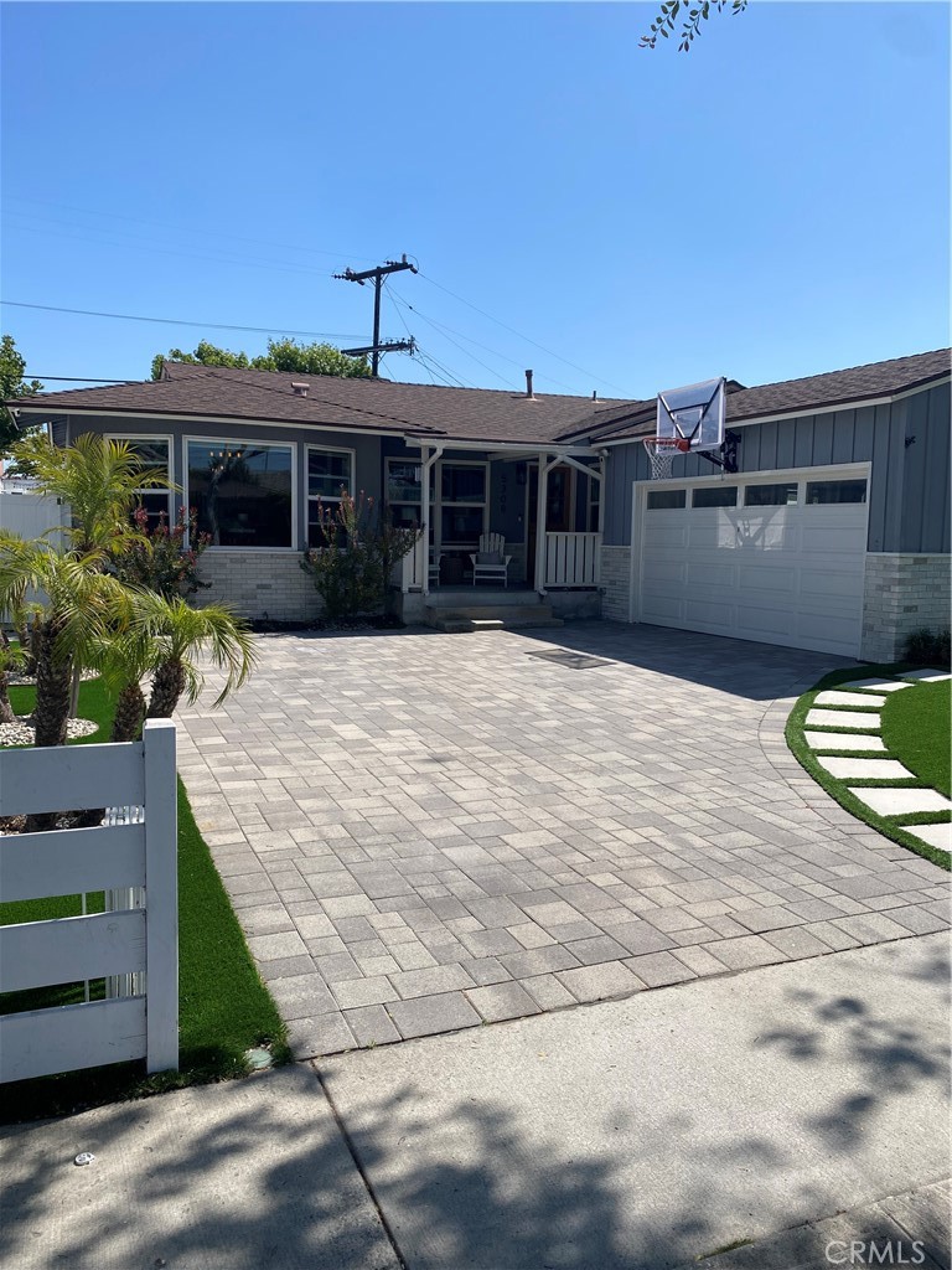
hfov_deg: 53.1
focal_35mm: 26
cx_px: 476
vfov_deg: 67.3
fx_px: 953
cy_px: 635
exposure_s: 1/3497
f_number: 1.8
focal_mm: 4.25
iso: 32
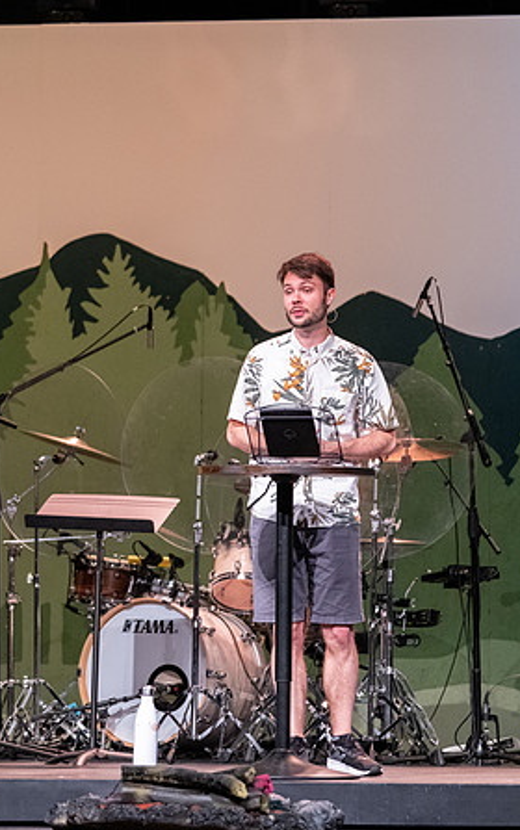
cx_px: 94
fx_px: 7312
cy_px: 416
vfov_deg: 6.5
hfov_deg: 4.1
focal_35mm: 323
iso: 1600
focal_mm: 140
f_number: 2.8
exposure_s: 1/210
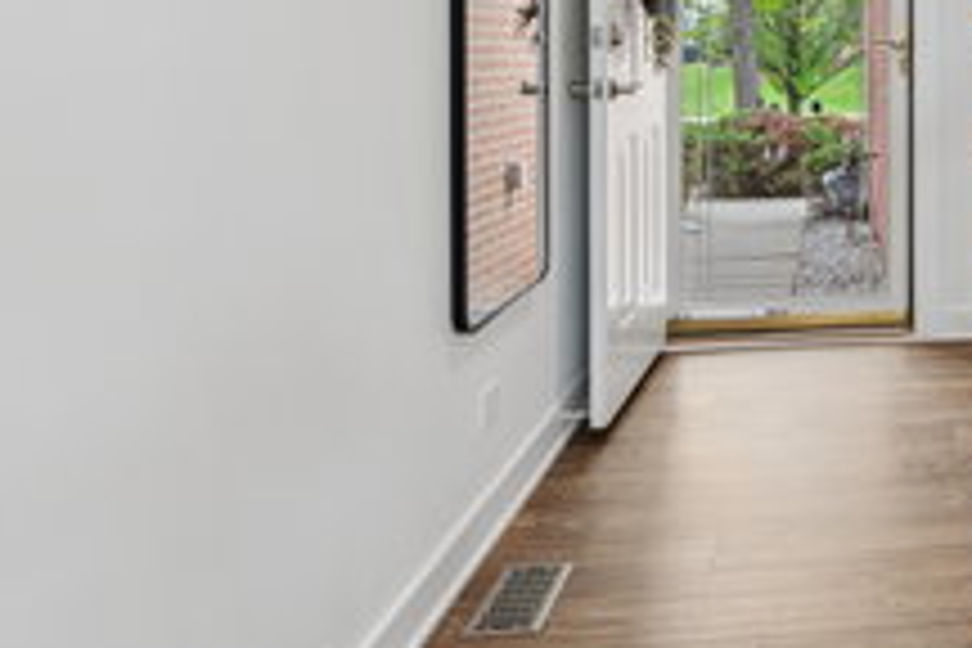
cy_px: 68
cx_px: 1040
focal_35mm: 40
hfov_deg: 40.3
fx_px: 1080
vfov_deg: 31.8
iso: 250
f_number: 8
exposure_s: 1/20
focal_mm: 12
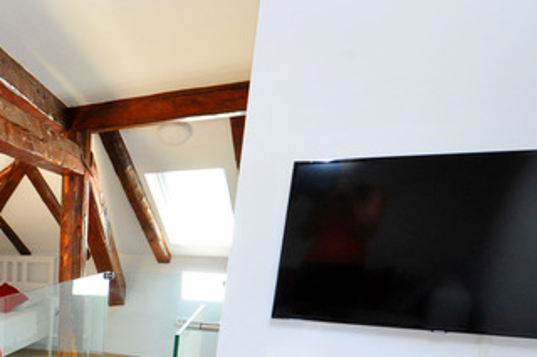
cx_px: -52
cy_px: 365
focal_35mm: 35
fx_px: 522
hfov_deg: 42.8
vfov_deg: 34.1
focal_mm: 14
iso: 1600
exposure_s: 1/125
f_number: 8
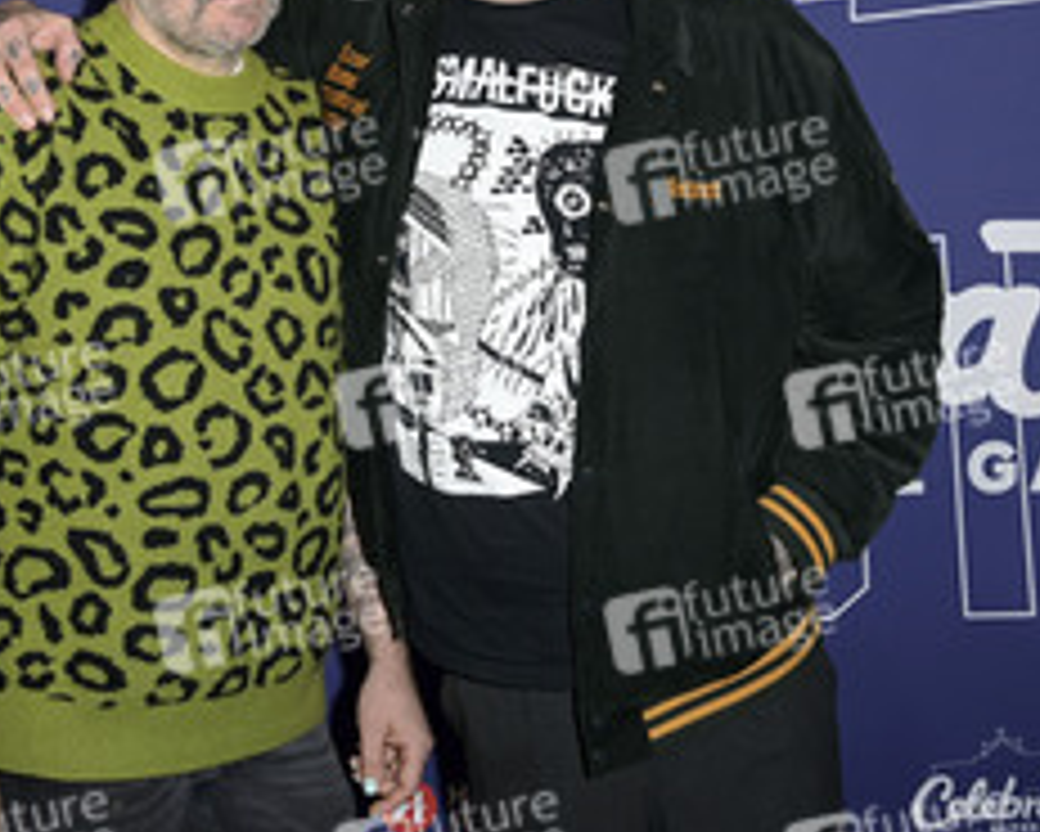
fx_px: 2032
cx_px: 331
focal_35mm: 66
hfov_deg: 28.5
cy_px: 283
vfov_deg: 23.1
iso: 500
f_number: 5.6
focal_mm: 36
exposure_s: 1/200
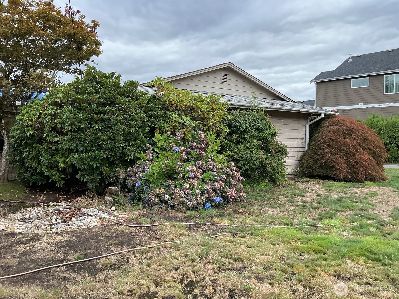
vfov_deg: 48.2
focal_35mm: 29
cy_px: 150
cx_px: 200
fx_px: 334
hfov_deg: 61.7
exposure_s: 1/222
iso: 20
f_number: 1.8
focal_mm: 3
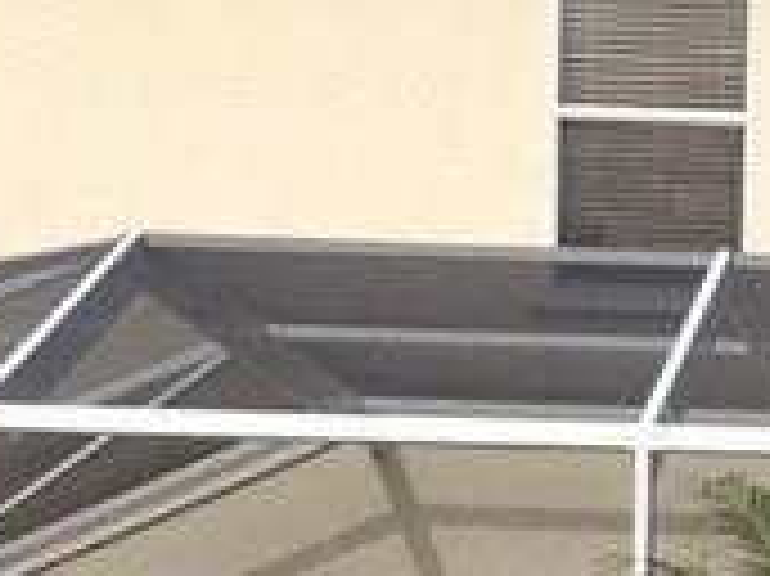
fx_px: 3868
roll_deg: -2.5
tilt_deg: +0.2
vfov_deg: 8.2
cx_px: 1445
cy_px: 1008
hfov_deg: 10.6
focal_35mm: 174
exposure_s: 1/1582
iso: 32
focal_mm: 4.15
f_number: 2.2
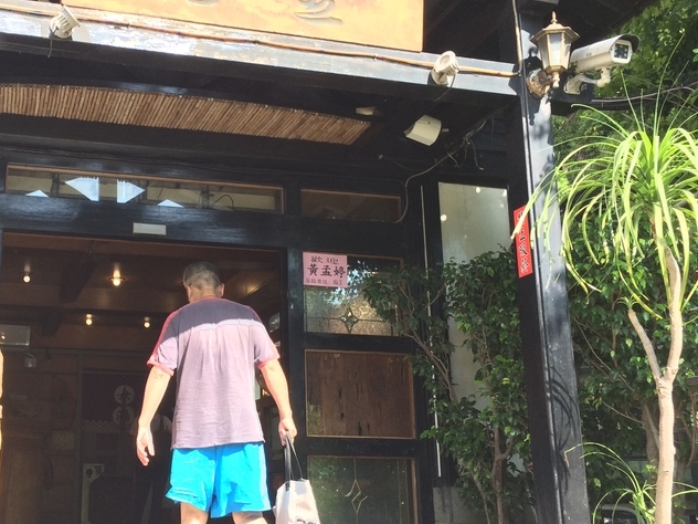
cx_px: 194
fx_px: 948
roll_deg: -0.5
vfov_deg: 30.9
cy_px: 255
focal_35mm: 47
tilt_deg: +13.9
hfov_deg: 39.6
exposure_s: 1/383
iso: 32
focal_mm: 4.15
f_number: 2.2
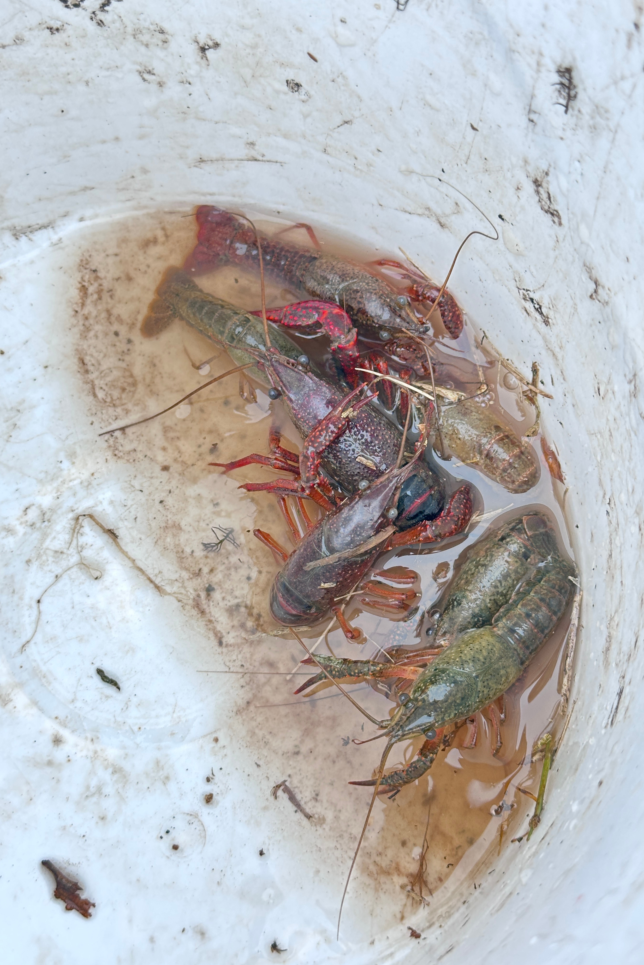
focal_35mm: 50
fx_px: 1342
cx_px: 339
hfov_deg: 27.0
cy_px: 483
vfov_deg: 39.6
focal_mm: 6.86
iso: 80
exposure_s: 1/172
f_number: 1.78
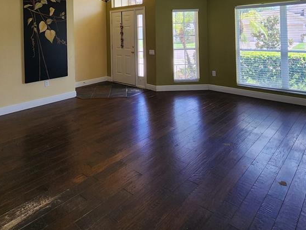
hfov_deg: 71.4
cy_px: 33
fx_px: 212
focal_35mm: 24
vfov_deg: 51.6
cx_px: 136
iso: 50
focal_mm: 2.2
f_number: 2.2
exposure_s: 1/167
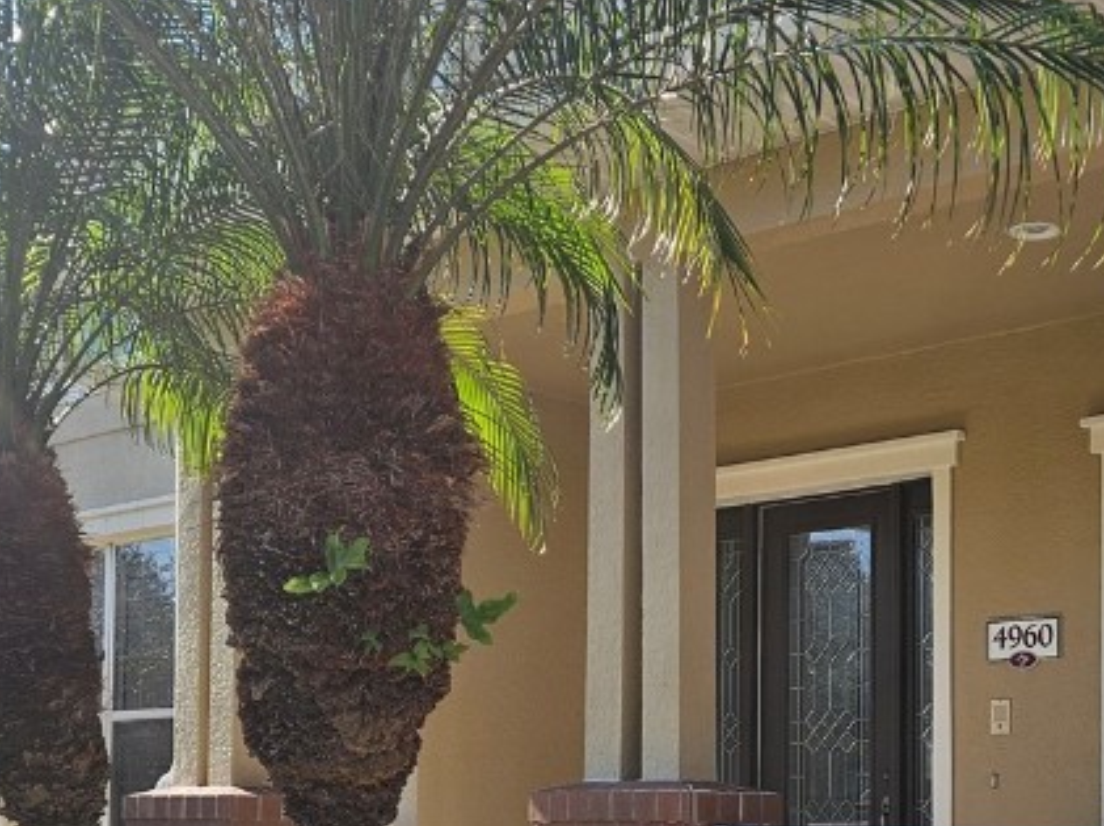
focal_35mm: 56
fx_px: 1784
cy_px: 716
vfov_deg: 25.4
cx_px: 923
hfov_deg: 33.1
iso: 25
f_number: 1.8
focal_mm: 5.4
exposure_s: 1/887
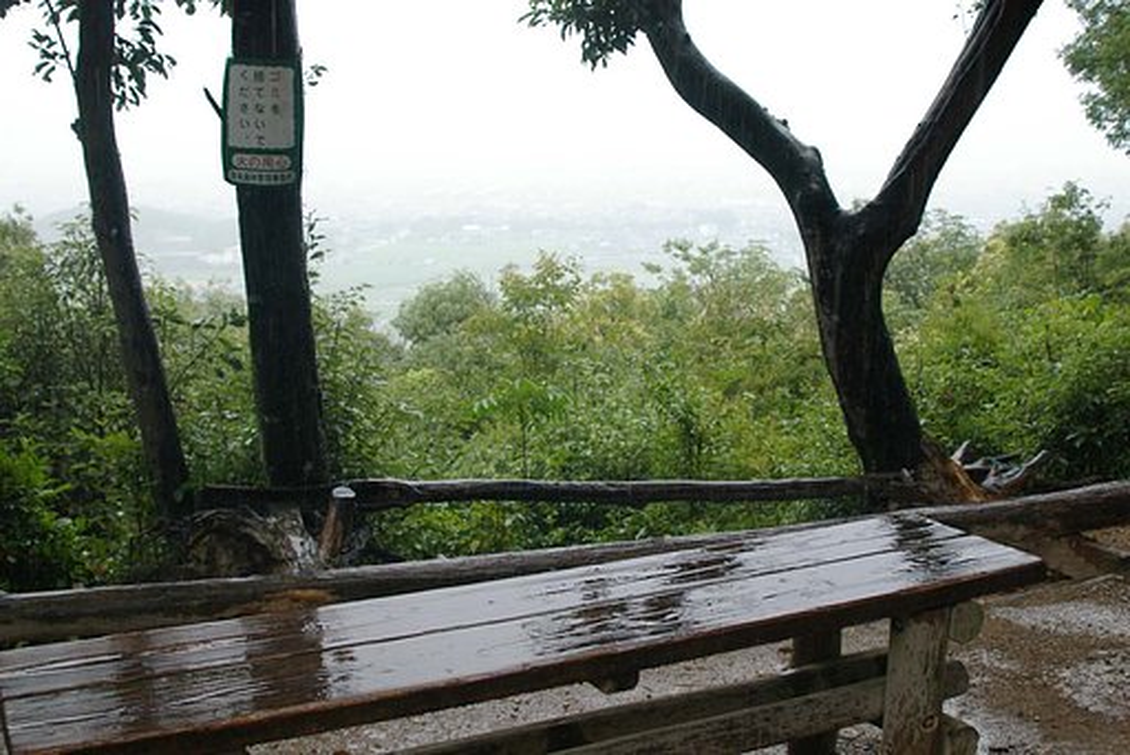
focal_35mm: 42
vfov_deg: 31.9
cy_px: 378
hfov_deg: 46.4
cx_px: 565
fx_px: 1319
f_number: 5.6
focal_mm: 28
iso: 200
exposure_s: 1/125
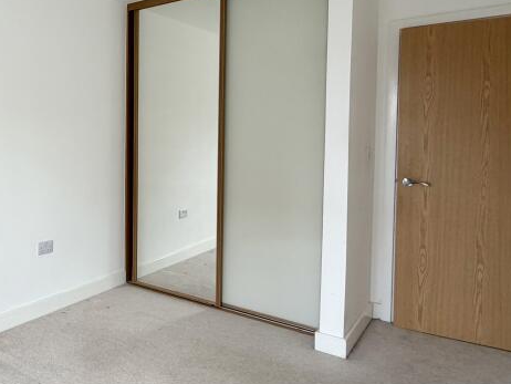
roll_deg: +0.5
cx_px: 65
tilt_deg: -1.8
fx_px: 458
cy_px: 152
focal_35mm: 31
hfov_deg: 52.3
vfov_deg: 45.2
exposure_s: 1/121
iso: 125
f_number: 2.2
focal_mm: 2.22
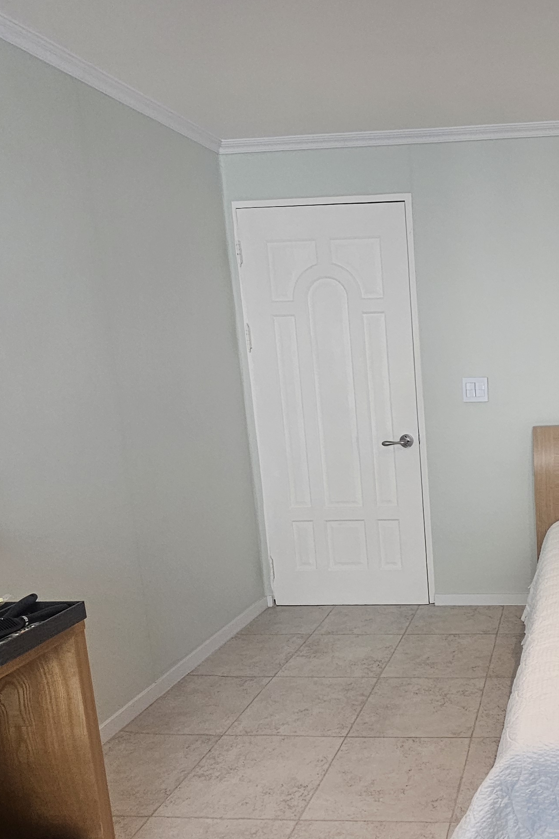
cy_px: 489
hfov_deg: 41.6
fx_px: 652
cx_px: 532
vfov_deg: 65.1
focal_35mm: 28
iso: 100
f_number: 2.2
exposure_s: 1/120
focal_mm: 2.2
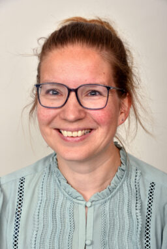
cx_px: 84
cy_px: 124
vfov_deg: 21.4
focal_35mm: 95
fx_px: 660
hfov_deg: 14.4
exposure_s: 1/160
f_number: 9
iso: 100
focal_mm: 95
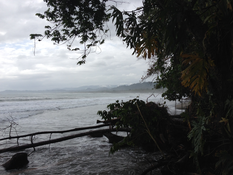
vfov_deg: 40.7
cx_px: 116
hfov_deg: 52.6
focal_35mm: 35
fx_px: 236
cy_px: 88
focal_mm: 4.28
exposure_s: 1/1727
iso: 50
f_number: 2.4
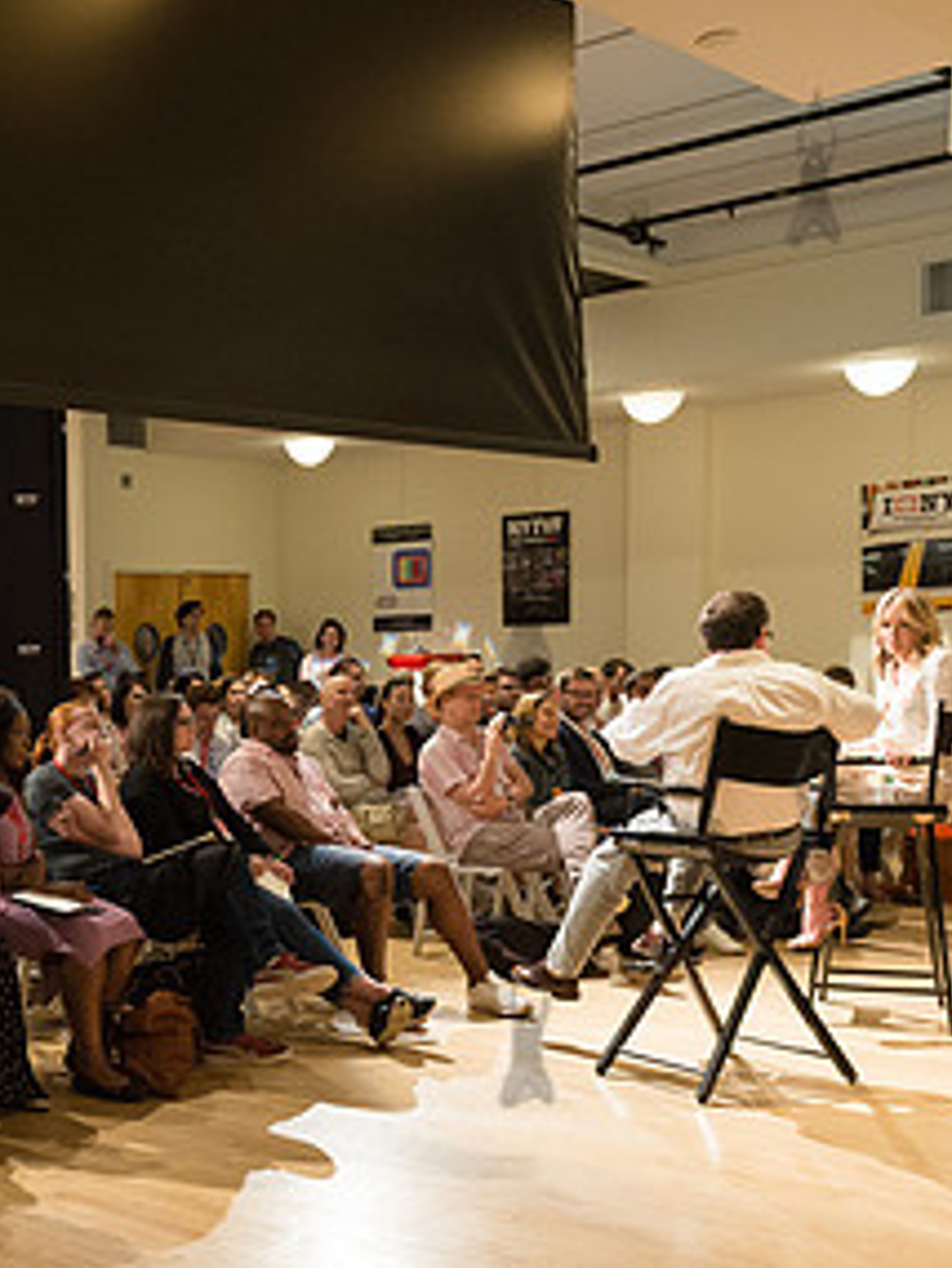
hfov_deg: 28.5
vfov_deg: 40.1
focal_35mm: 47
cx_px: -49
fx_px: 1722
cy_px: 812
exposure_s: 1/125
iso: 2500
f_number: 4
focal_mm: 24
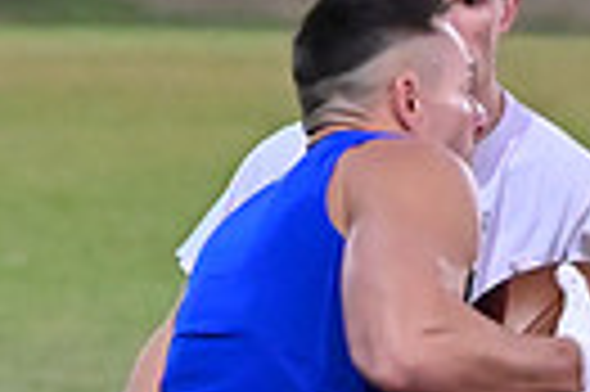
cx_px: 324
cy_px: 327
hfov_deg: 4.0
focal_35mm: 522
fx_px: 8544
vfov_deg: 2.6
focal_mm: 79
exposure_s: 1/500
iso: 6400
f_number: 4
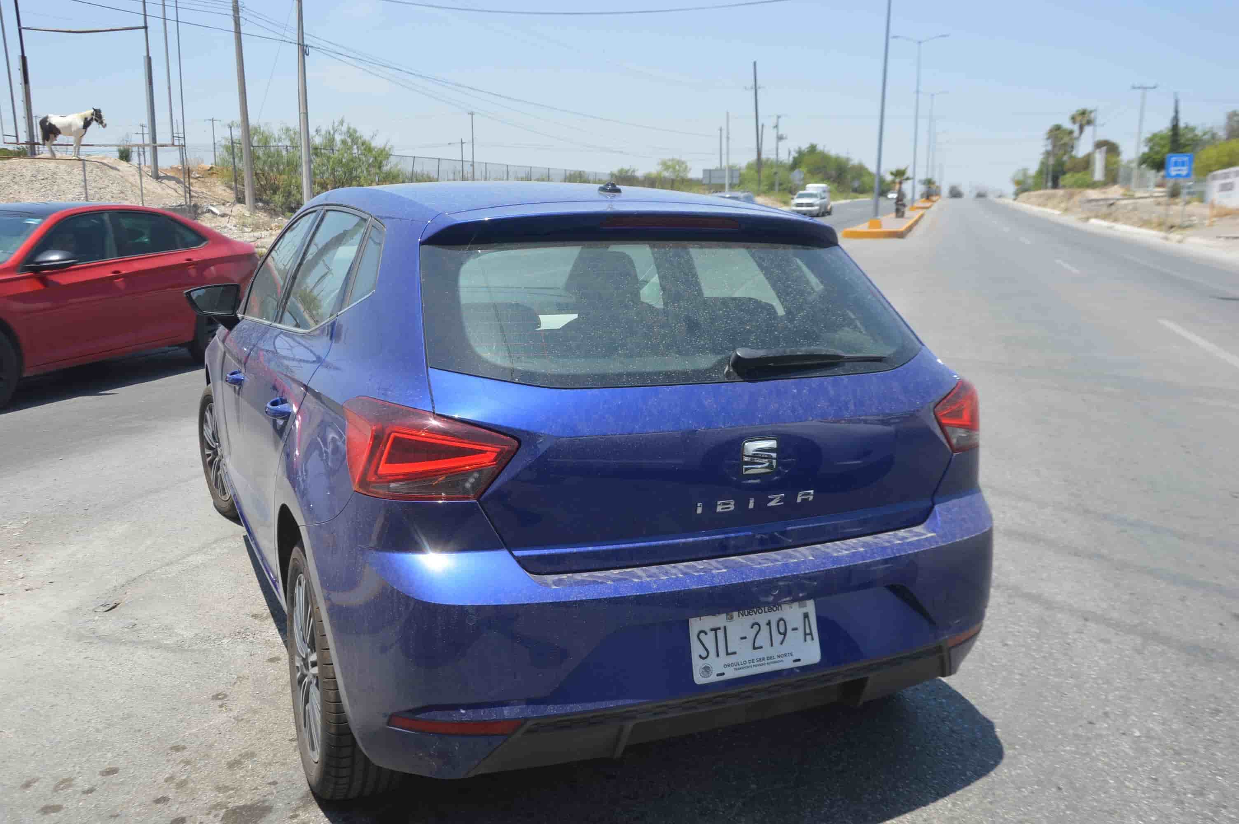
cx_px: 620
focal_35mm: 32
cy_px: 412
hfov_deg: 59.5
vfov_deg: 41.6
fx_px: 1083
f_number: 8
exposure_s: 1/250
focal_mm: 21
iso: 100
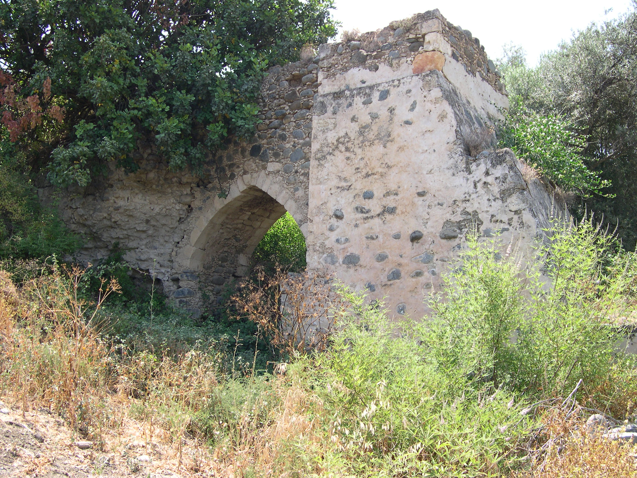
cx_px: 318
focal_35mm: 38
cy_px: 239
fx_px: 699
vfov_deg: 37.7
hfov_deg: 49.0
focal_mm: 8
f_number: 2.8
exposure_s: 1/358
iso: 100
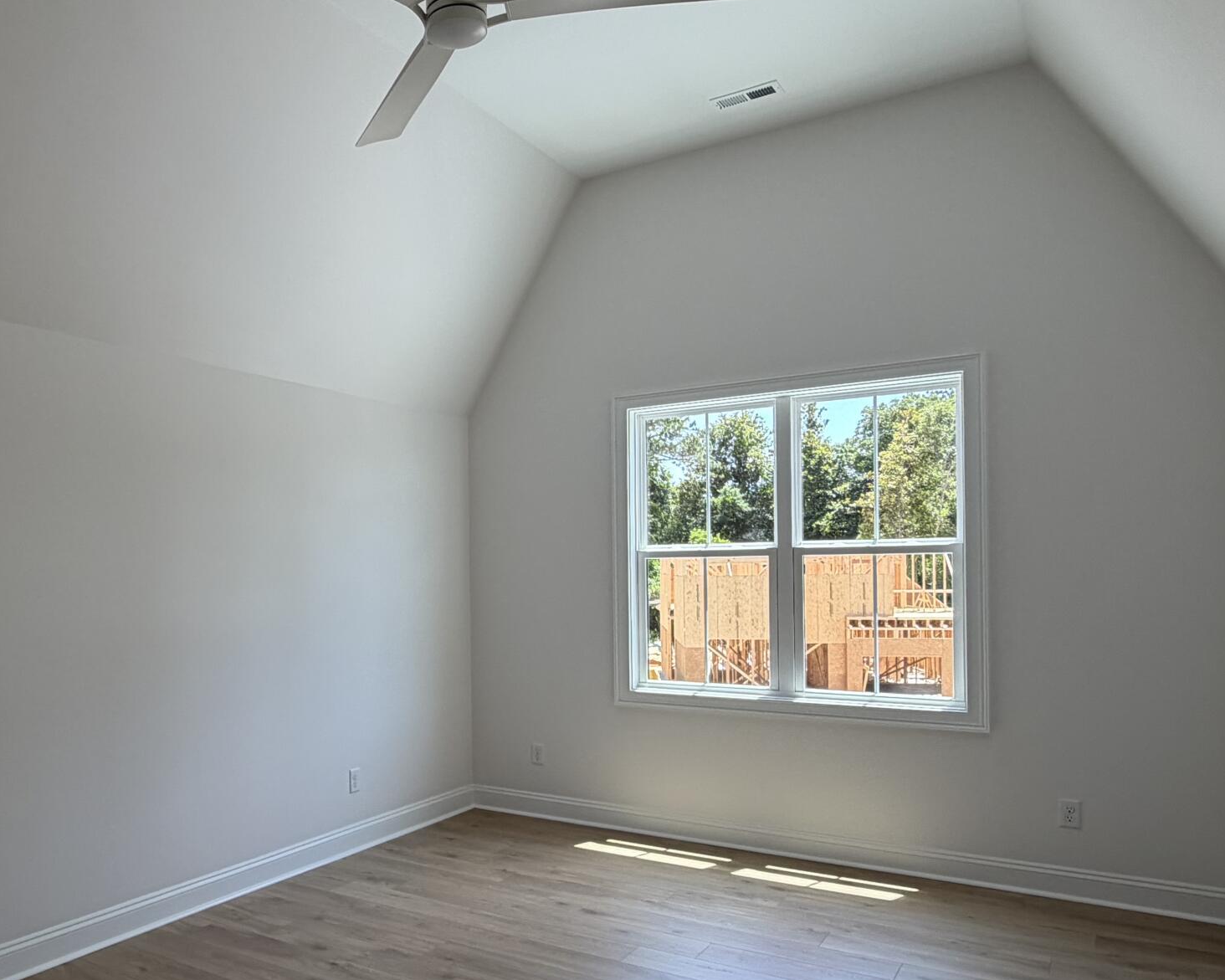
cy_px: 567
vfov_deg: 51.3
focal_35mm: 28
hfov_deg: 60.4
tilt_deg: +2.5
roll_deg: +1.6
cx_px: 383
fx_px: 1015
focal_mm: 2.22
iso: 40
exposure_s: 1/121
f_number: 2.2
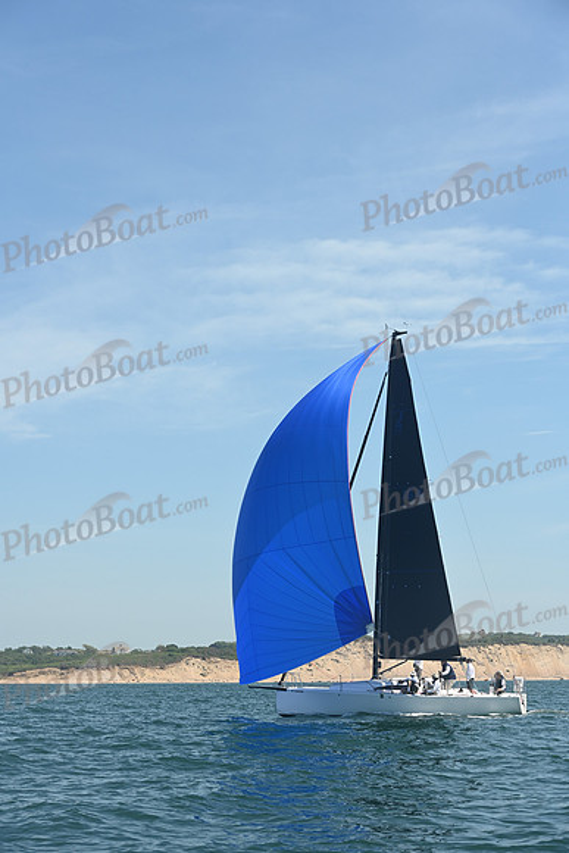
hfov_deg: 19.5
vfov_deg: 28.8
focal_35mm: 70
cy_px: 426
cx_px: 284
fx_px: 1658
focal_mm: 70
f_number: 7.1
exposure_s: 1/1000
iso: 320
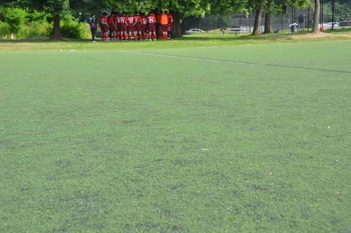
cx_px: 176
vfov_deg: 21.5
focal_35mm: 63
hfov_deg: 32.0
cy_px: 116
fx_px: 613
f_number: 8
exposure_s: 1/250
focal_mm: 42
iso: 200
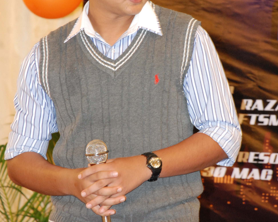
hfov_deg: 7.6
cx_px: 139
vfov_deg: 6.1
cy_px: 90
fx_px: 2081
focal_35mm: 253
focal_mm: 120
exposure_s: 1/30
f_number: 5.6
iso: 1600
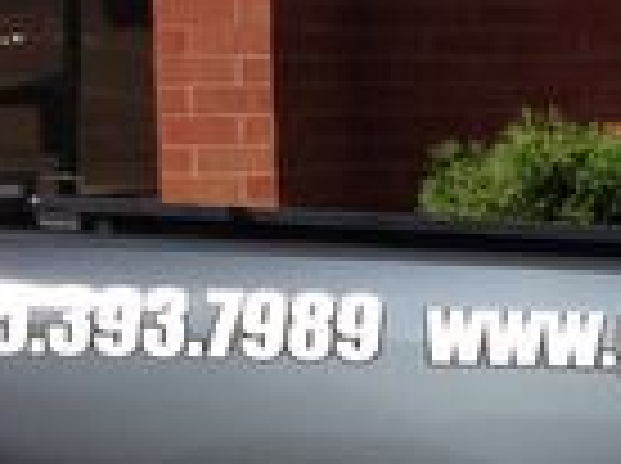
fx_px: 3635
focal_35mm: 203
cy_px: 392
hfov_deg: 9.2
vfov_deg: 7.3
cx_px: 1242
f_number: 2.4
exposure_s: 1/2404
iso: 50
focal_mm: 4.28
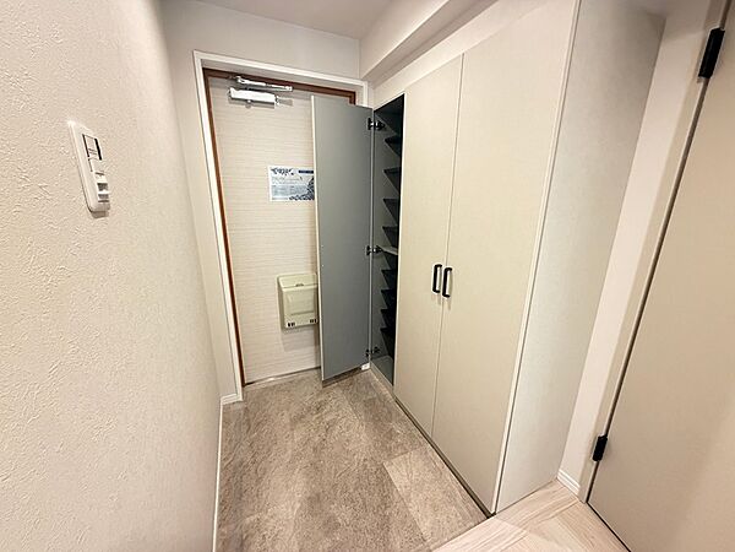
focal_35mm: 14
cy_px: 276
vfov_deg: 85.7
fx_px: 297
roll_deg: -0.3
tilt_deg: -15.4
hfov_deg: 102.1
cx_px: 368
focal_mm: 2.22
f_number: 2.2
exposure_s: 1/60
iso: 640
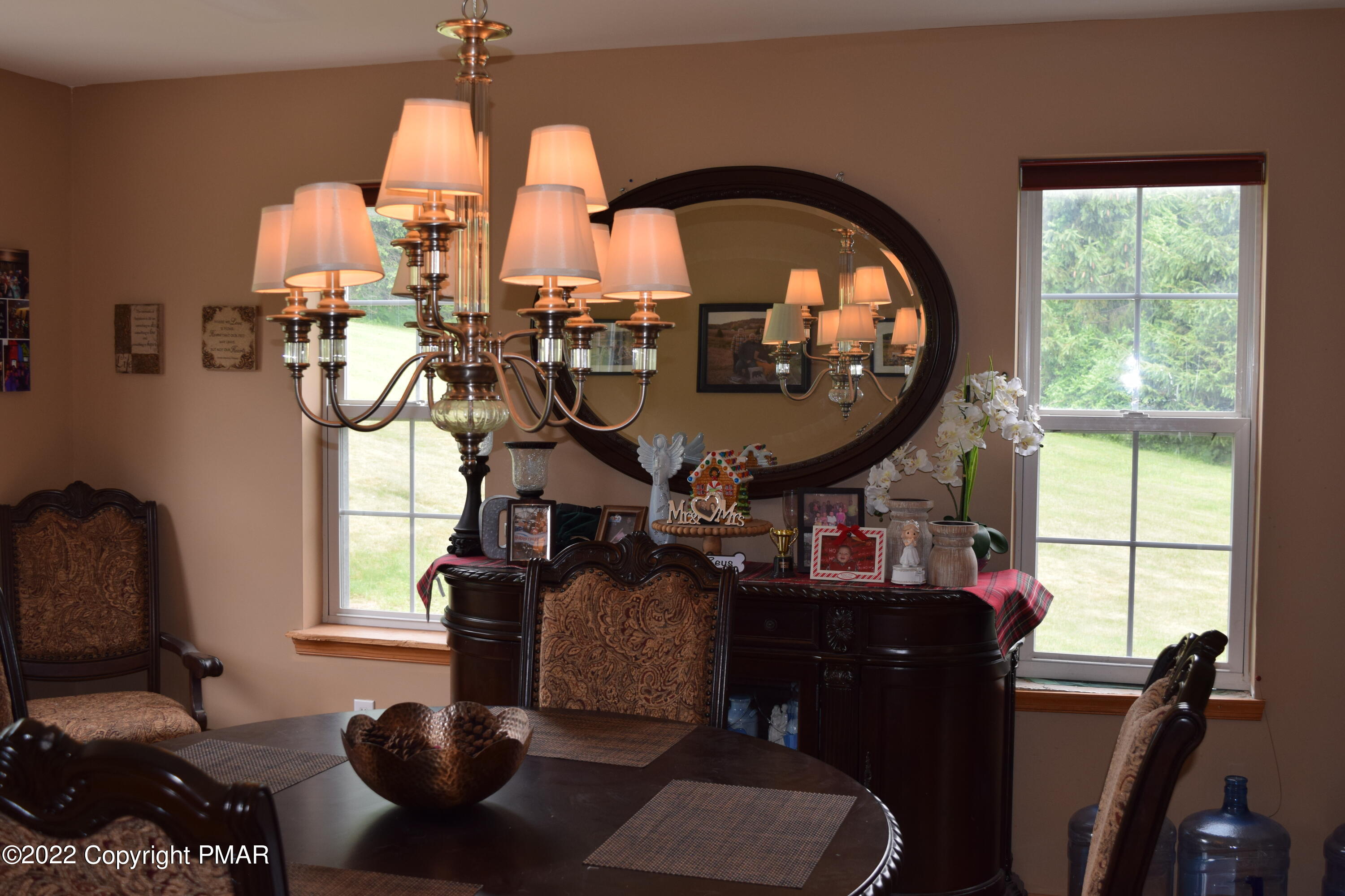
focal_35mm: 39
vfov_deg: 34.2
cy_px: 448
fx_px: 1457
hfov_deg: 49.6
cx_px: 672
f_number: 5.6
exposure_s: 1/125
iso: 400
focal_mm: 26
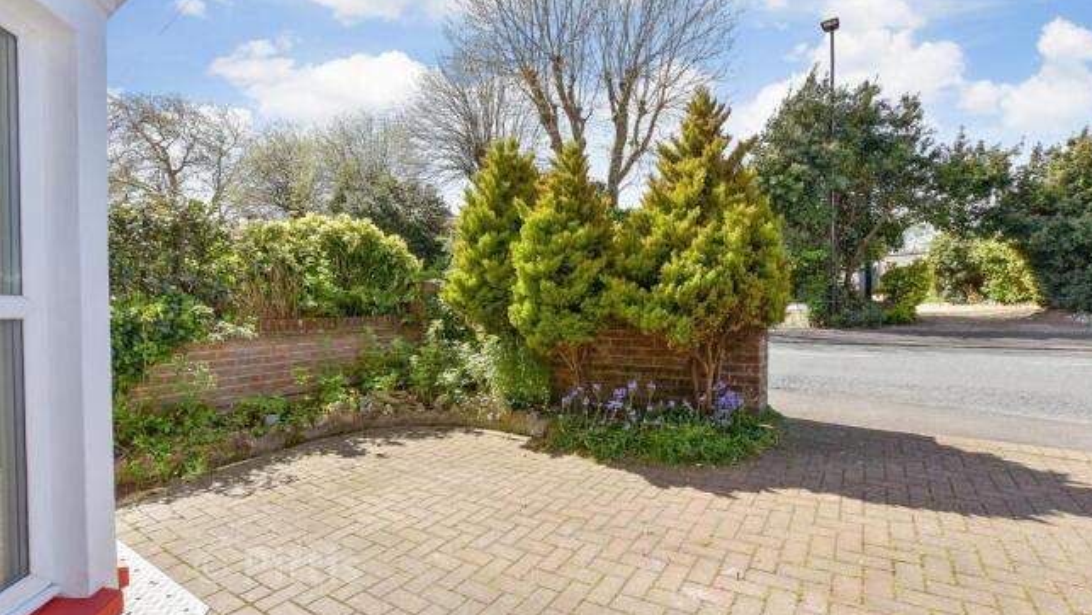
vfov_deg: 67.1
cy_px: 312
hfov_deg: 99.4
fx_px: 463
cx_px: 554
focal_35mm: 16
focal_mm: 10
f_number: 8
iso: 160
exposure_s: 1/160
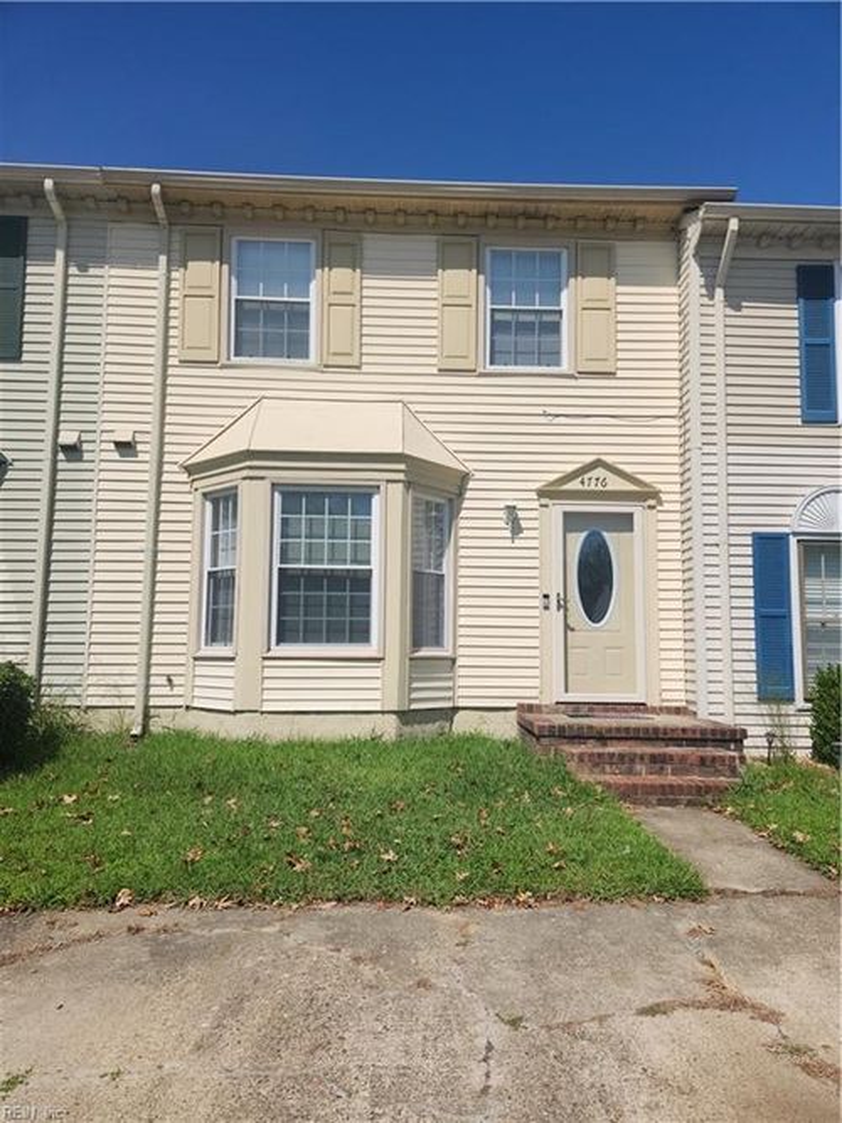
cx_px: 421
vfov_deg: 73.9
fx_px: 746
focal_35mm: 23
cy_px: 562
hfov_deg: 58.9
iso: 20
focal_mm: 5.4
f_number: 1.8
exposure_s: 1/2859
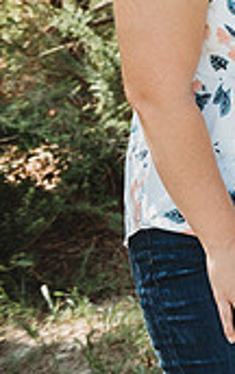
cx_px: 609
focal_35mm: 110
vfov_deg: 18.3
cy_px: -16
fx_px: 1123
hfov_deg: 10.0
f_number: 5
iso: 200
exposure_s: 1/100
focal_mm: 32
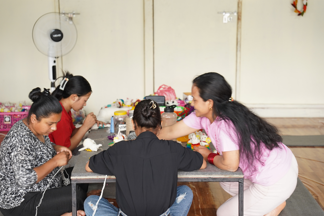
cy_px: 108
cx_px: 162
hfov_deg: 25.1
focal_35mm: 81
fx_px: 729
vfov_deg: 16.9
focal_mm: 54
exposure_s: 1/50
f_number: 2.8
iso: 400
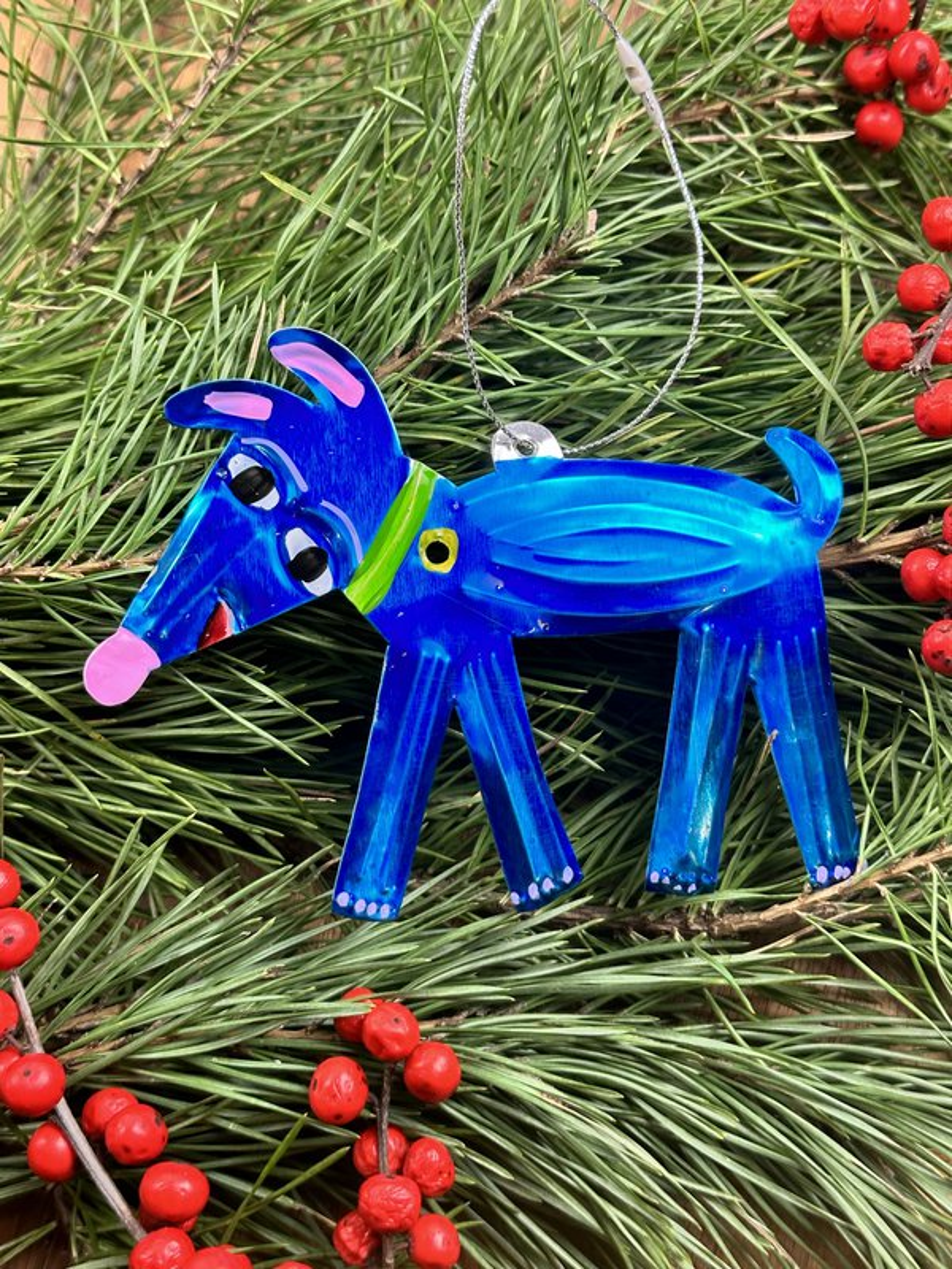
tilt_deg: -73.0
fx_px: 1760
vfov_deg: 39.7
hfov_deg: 30.3
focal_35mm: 48
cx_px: 476
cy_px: 634
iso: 125
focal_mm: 6.86
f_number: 1.78
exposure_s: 1/50
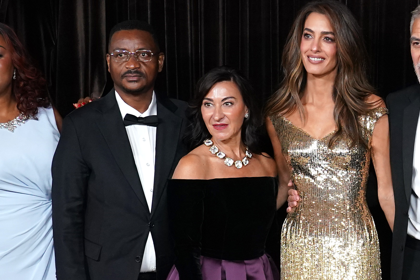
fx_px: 1143
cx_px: 353
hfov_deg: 20.5
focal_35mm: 98
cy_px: 265
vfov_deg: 13.8
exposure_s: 1/400
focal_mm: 29
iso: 2500
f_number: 4
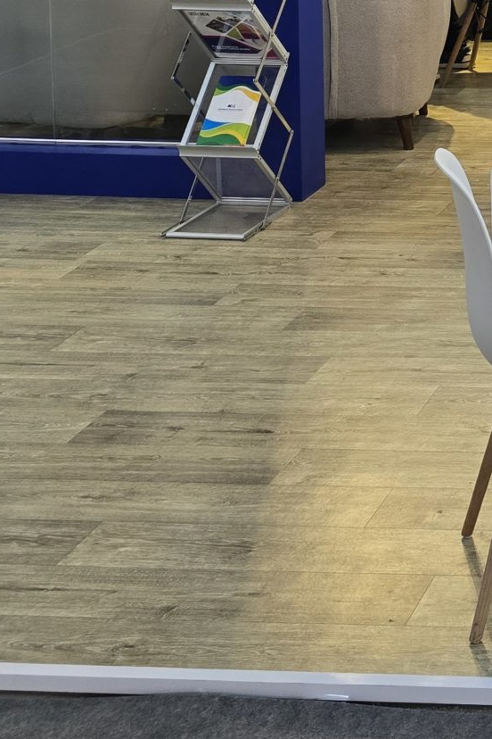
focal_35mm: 74
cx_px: 865
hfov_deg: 15.9
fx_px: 1517
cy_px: -112
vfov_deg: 25.0
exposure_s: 1/100
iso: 125
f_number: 1.7
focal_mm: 6.3
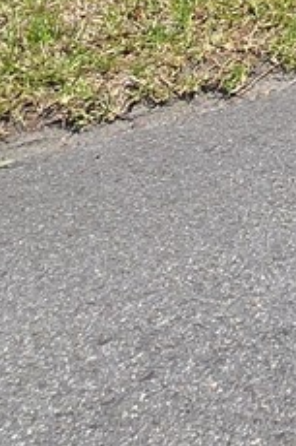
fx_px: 1161
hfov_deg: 11.9
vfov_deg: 14.5
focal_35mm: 94
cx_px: 704
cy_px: -617
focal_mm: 2.2
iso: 50
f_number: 2.2
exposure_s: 1/2843
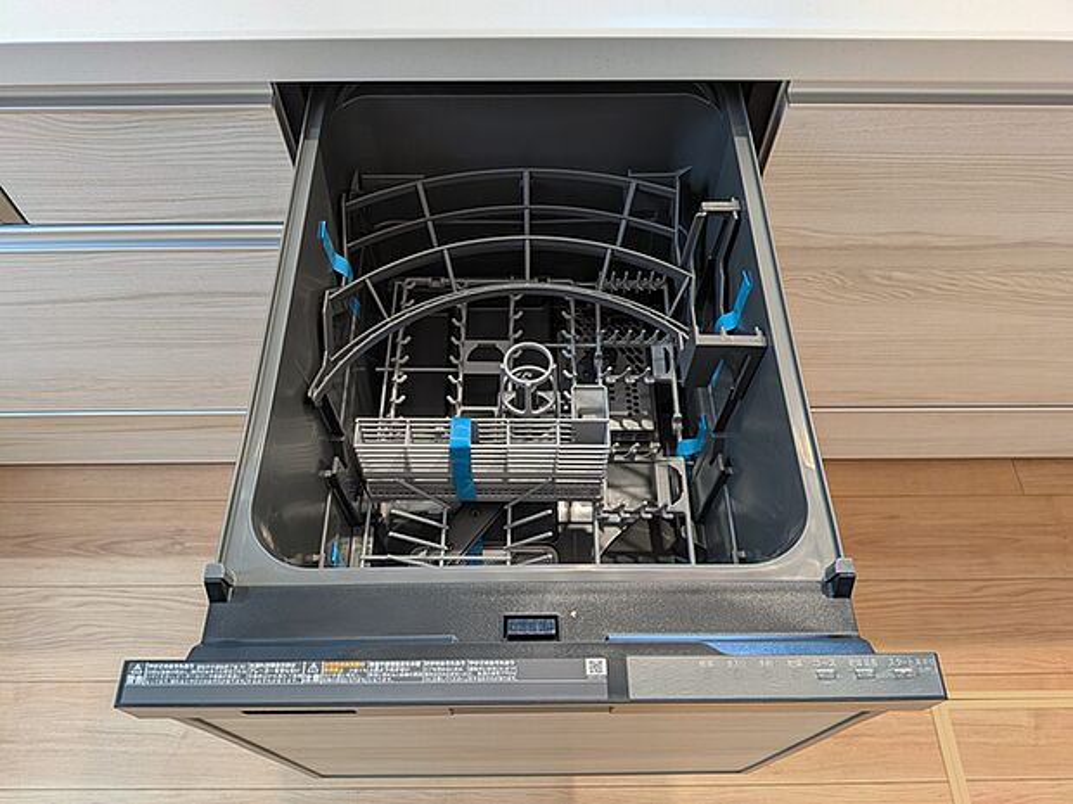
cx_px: 536
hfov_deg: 71.6
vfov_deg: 56.8
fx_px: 744
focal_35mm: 24
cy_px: 402
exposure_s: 1/24
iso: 72
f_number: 1.7
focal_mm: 4.53
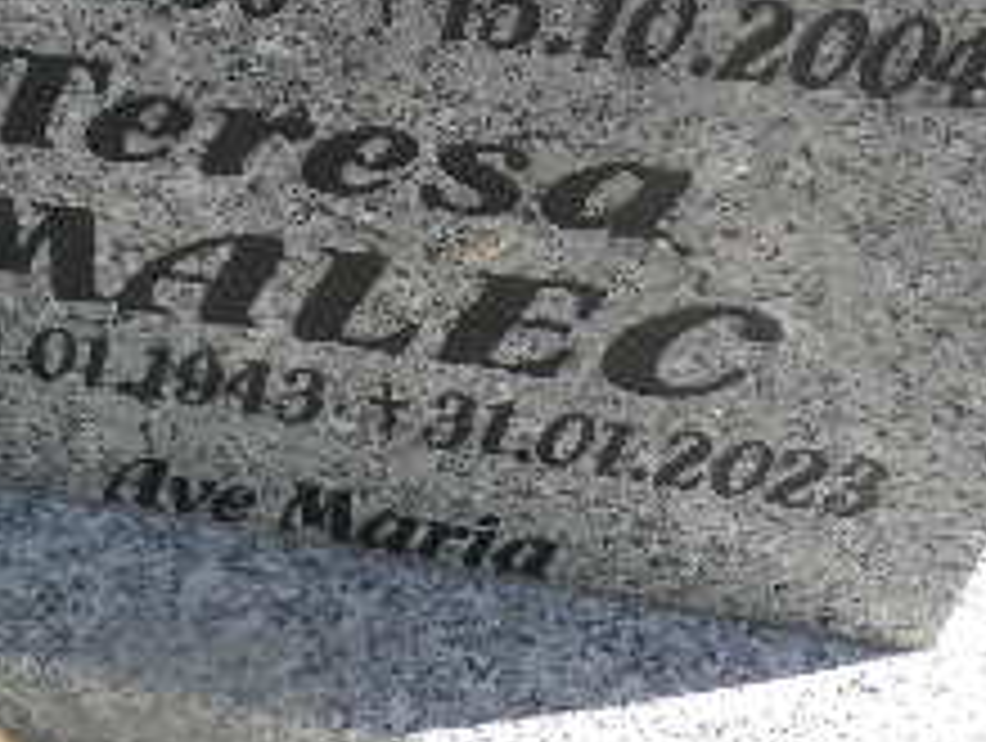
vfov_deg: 20.3
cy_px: -27
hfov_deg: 27.7
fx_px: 1997
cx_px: 428
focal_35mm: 70
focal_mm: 4.3
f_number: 8.3
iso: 64
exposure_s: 1/80
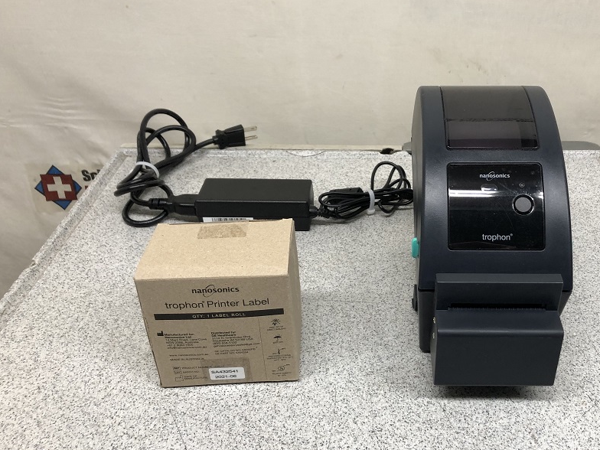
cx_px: 384
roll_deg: -1.9
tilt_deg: -34.1
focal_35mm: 36
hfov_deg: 50.7
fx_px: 624
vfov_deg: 39.6
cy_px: 248
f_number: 1.8
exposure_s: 1/30
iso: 20
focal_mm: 3.99
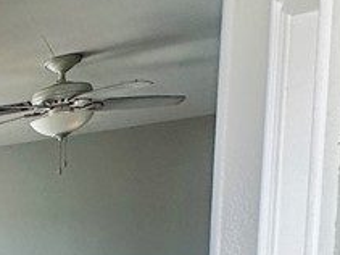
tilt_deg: -4.3
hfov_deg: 15.1
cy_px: 350
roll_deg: +1.7
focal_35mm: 68
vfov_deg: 19.5
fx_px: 668
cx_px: -480
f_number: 2.2
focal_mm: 2.22
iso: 40
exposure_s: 1/99
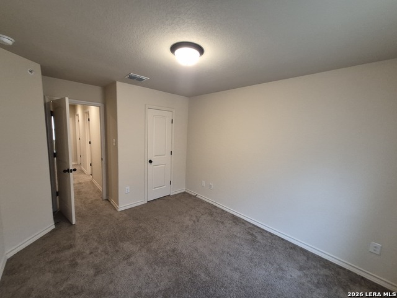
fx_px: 149
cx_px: 198
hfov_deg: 106.2
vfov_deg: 89.9
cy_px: 149
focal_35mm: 13
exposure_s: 1/60
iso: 400
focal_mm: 1.74
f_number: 2.2
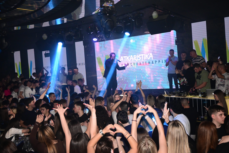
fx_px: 253
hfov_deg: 48.7
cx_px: 114
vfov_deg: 33.6
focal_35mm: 40
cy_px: 76
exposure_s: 1/200
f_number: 4.5
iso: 2500
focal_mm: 26.5
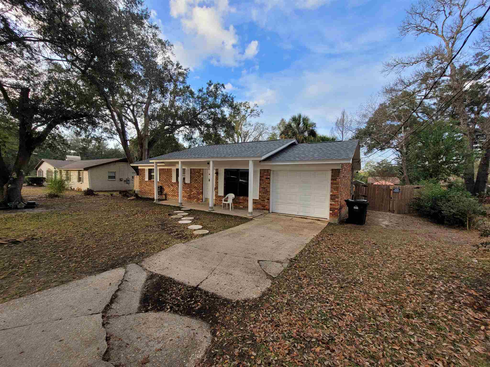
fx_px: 184
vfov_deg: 89.9
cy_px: 184
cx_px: 245
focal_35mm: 13
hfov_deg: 106.2
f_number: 2.2
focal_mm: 2.2
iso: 64
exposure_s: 1/396
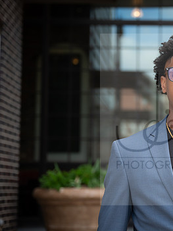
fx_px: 647
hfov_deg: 14.9
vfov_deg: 20.2
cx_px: 185
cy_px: 120
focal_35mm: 97
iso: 125
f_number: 2.8
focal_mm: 61
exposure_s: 1/250
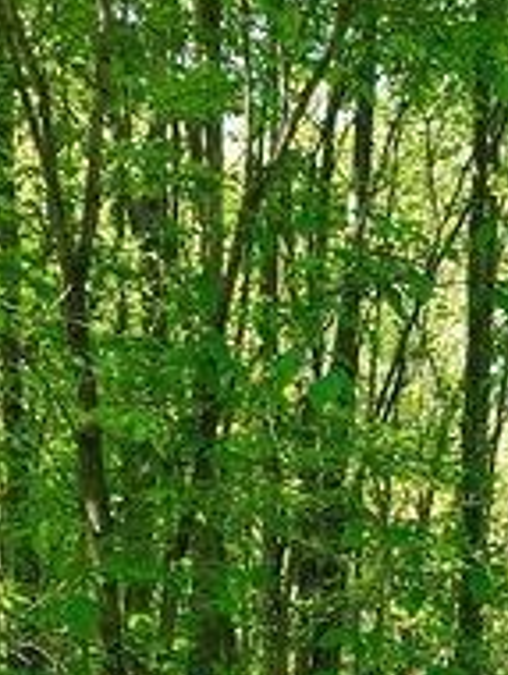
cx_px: 735
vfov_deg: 14.4
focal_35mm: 129
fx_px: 2519
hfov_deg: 11.1
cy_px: 950
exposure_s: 1/30
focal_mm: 12.29
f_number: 2.8
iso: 100
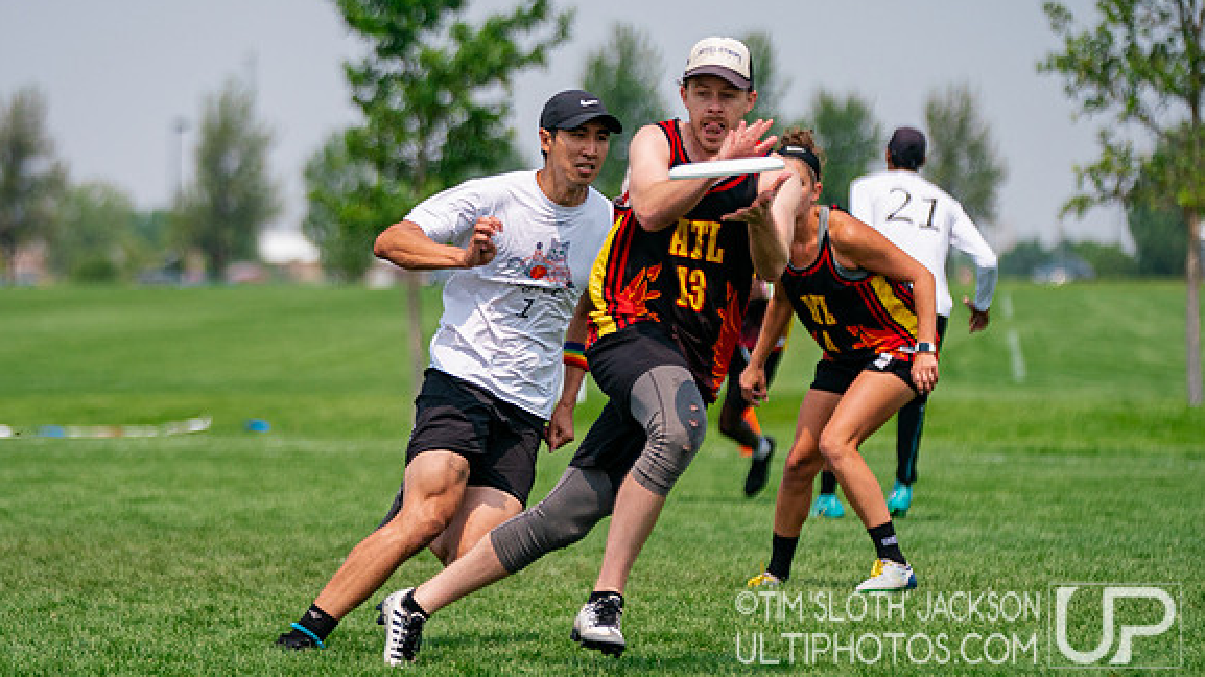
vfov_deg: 5.0
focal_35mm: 241
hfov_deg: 9.0
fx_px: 7697
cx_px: 566
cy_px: 444
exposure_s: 1/8000
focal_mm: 140
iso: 400
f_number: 2.8
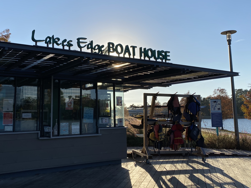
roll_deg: +0.2
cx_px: 99
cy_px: 83
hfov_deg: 51.0
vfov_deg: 39.6
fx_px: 261
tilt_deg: +6.7
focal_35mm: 36
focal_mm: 4.25
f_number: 1.8
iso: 32
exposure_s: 1/4115
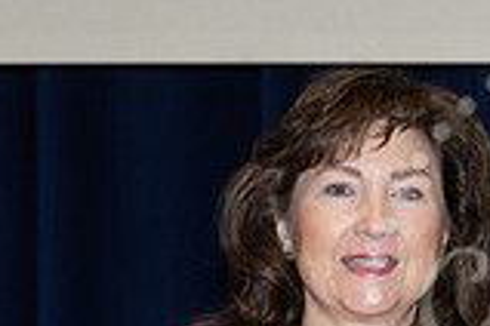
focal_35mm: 469
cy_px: 401
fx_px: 6383
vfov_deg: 2.9
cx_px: 739
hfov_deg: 4.4
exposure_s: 1/80
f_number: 5.6
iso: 640
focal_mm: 97
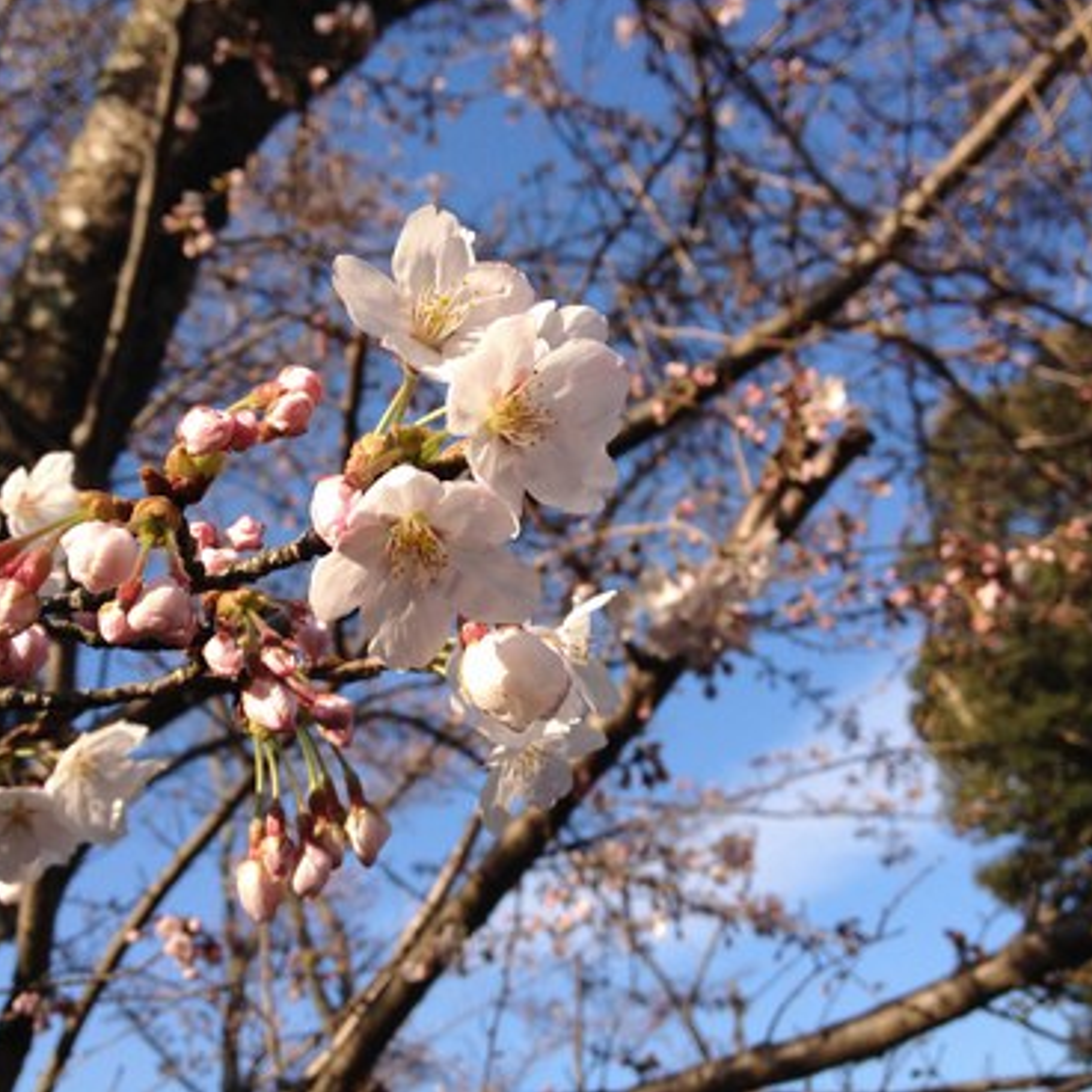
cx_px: 469
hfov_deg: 39.9
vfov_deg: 40.0
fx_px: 1499
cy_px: 539
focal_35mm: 42
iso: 50
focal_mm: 4.28
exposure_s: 1/1082
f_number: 2.4
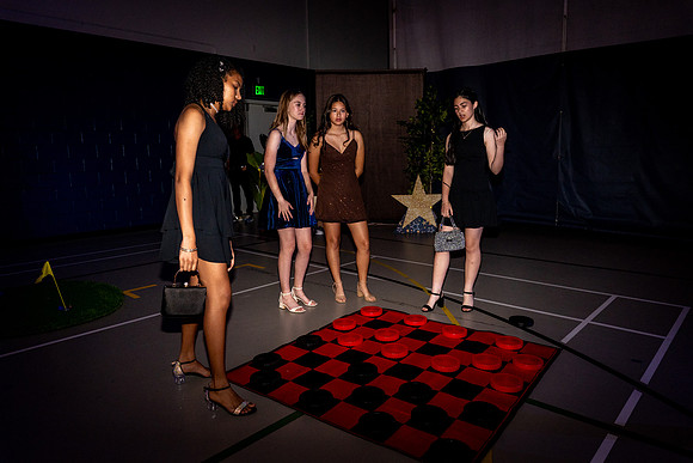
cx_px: 346
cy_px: 232
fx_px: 481
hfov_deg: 71.5
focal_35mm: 25
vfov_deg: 51.3
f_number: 4
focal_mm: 25
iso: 1250
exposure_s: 1/80
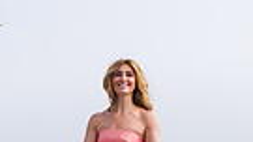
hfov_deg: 11.7
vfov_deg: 6.6
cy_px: 240
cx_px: -44
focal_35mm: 180
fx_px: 1208
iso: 200
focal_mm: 35
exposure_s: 1/2000
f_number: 5
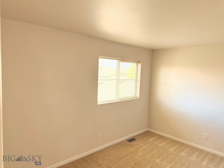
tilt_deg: -4.2
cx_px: 112
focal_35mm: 24
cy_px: 84
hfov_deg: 71.6
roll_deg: -2.6
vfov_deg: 56.8
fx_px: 155
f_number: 1.78
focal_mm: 6.76
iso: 200
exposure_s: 1/174
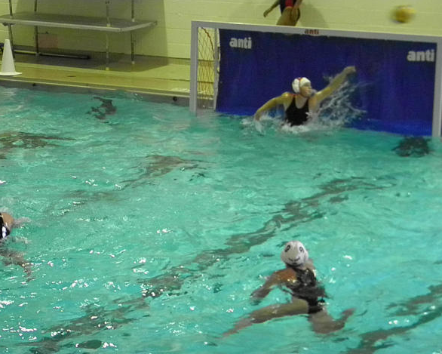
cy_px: 179
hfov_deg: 17.0
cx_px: 209
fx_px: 1478
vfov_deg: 13.6
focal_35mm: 113
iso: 1600
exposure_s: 1/50
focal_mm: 19
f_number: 4.7
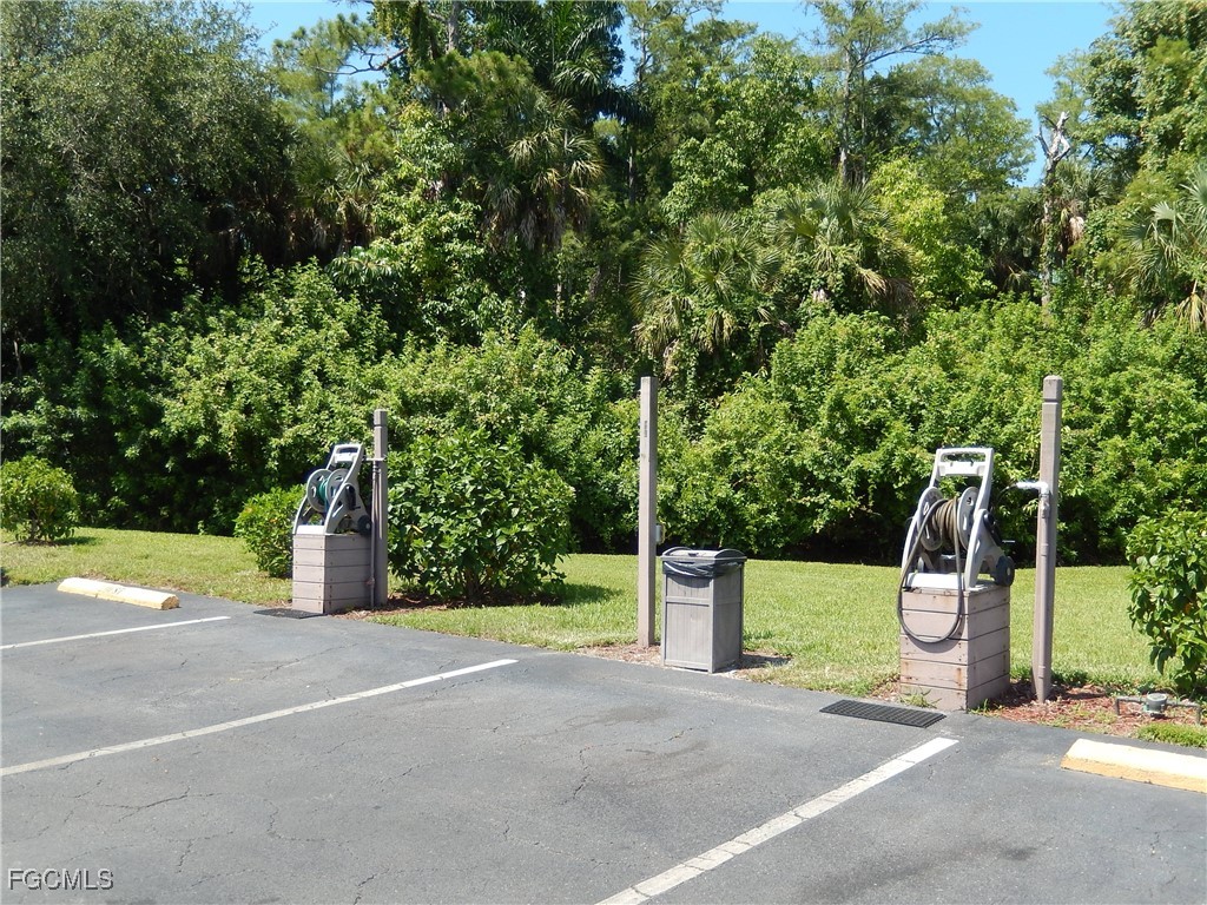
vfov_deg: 39.7
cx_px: 604
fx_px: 1255
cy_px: 452
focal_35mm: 36
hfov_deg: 51.4
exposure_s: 1/500
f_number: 4
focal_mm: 6.5
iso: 125
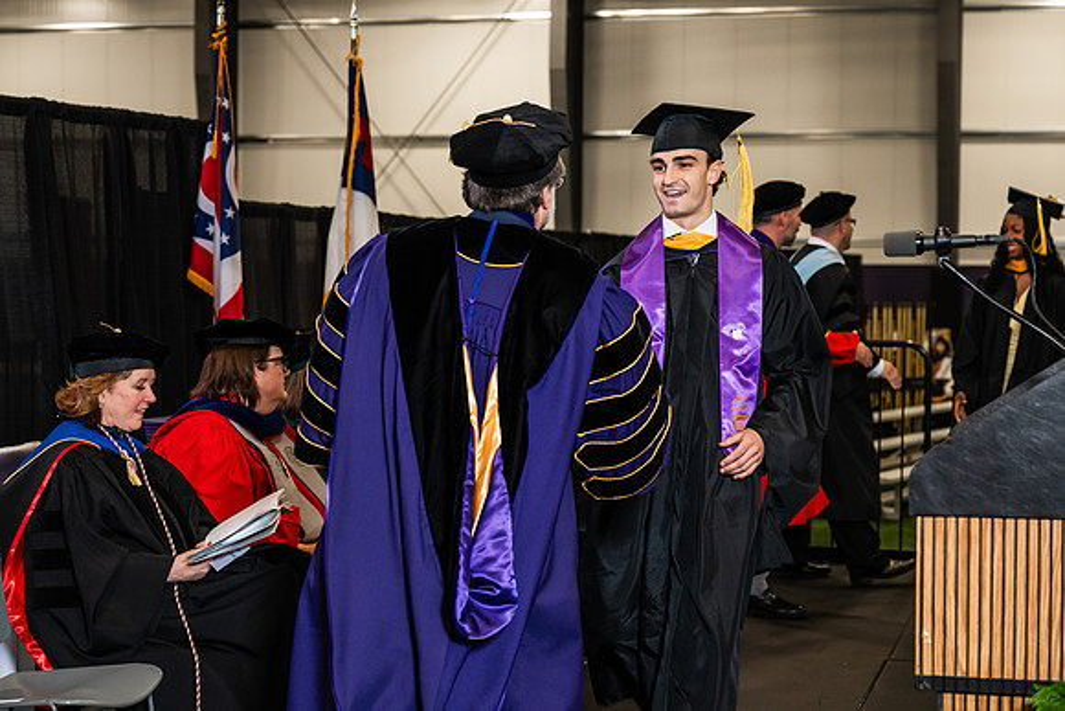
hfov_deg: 28.8
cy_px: 356
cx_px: 532
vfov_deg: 19.5
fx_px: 2071
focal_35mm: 70
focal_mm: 70
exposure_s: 1/200
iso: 1250
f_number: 4.5
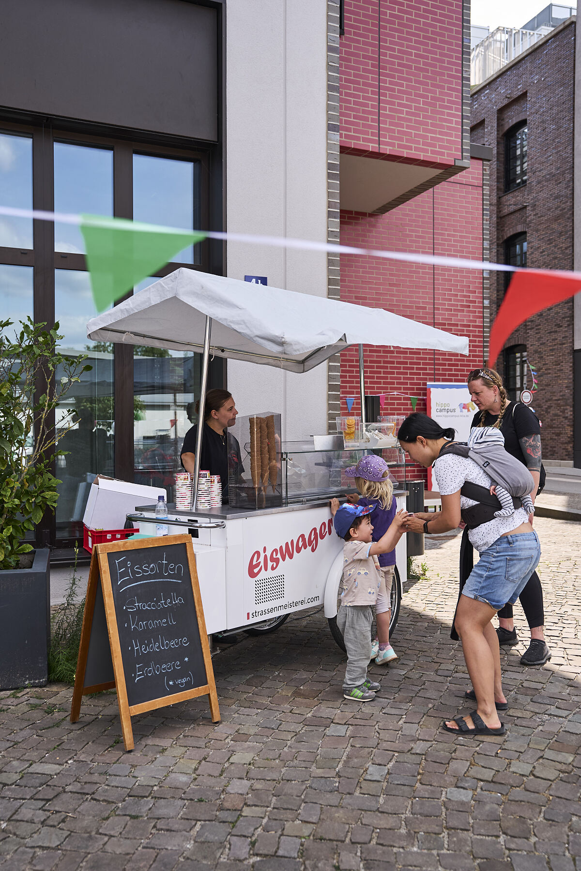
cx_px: 290
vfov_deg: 55.8
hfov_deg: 38.9
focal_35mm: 34
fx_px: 823
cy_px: 436
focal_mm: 34
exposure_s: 1/1000
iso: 250
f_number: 3.5
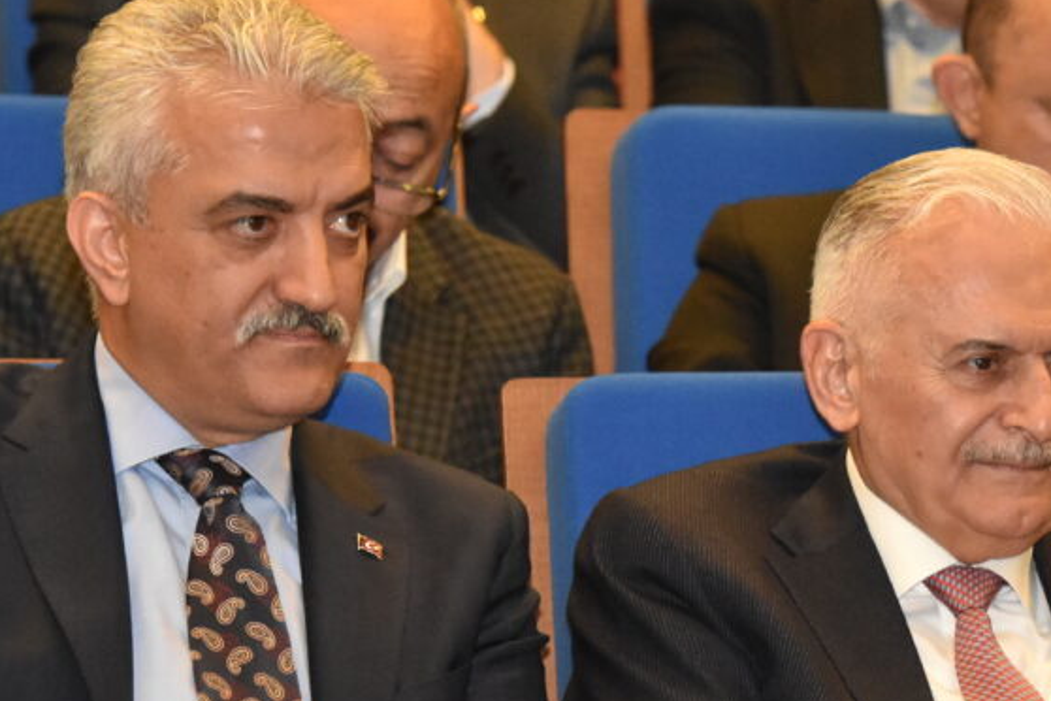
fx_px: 12557
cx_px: 900
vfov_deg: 3.2
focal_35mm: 430
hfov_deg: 4.8
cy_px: 536
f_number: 2.8
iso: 3200
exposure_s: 1/125
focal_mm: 125
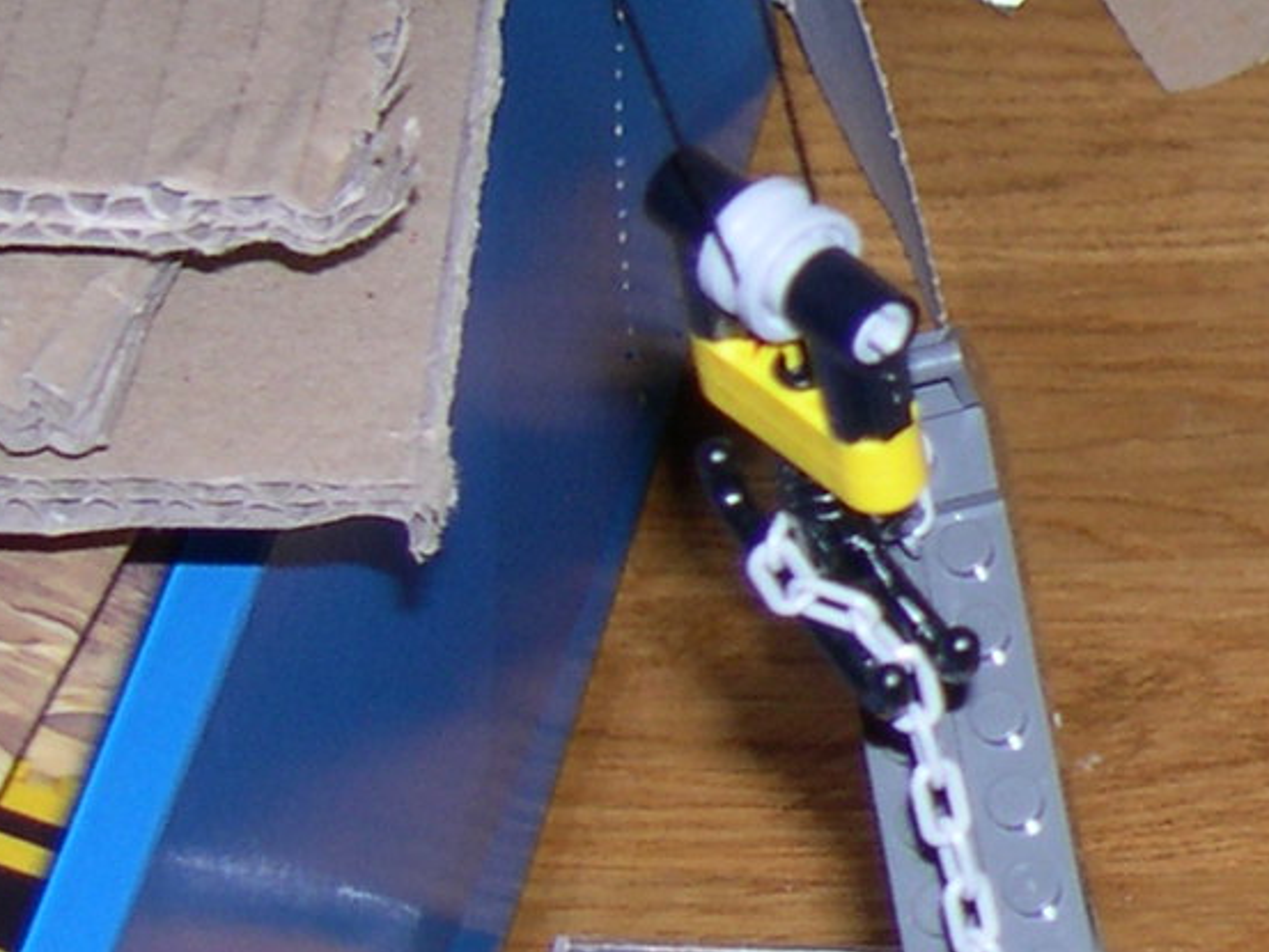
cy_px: 392
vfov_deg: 7.7
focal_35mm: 193
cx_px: 2538
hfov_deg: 9.6
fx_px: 7077
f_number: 3.1
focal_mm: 10.1
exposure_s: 1/60
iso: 100
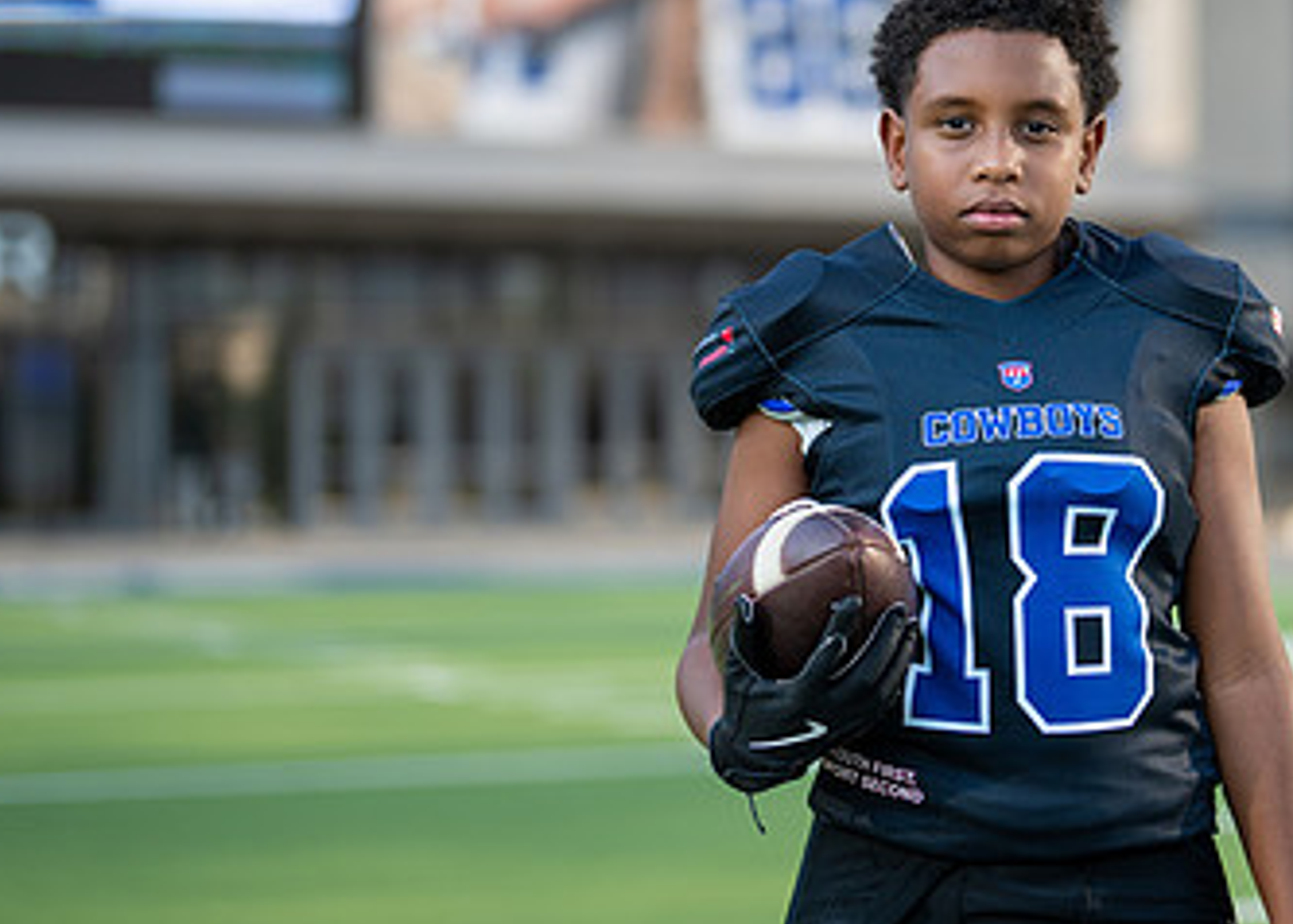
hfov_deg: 20.1
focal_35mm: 98
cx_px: 1036
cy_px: 291
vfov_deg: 14.6
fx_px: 3600
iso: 100
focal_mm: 50
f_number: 1.2
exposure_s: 1/3200
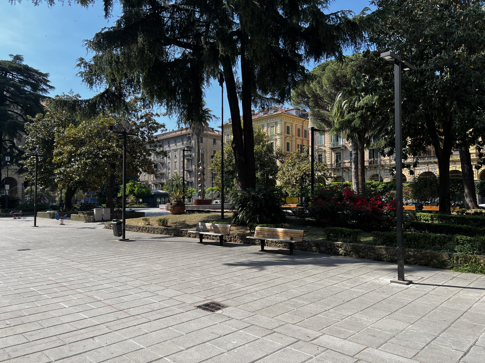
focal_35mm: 26
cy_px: 182
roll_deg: +0.1
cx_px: 242
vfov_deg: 53.1
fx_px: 364
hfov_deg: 67.3
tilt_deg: +2.3
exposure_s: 1/2008
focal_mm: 5.7
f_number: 1.5
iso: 50
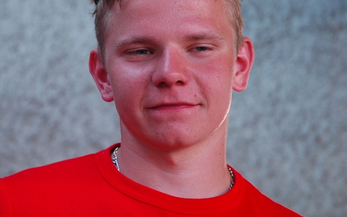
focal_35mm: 158
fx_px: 1494
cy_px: 58
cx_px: 160
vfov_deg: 8.3
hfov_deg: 13.2
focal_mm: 70
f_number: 5
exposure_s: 1/100
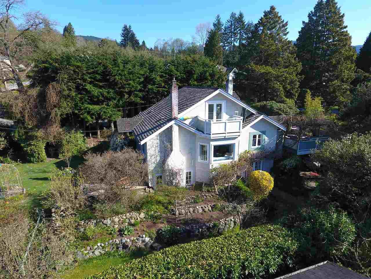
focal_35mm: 20
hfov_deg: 81.7
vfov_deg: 66.0
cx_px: 186
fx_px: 214
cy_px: 140
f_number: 2.8
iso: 100
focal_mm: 3.61
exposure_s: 1/415
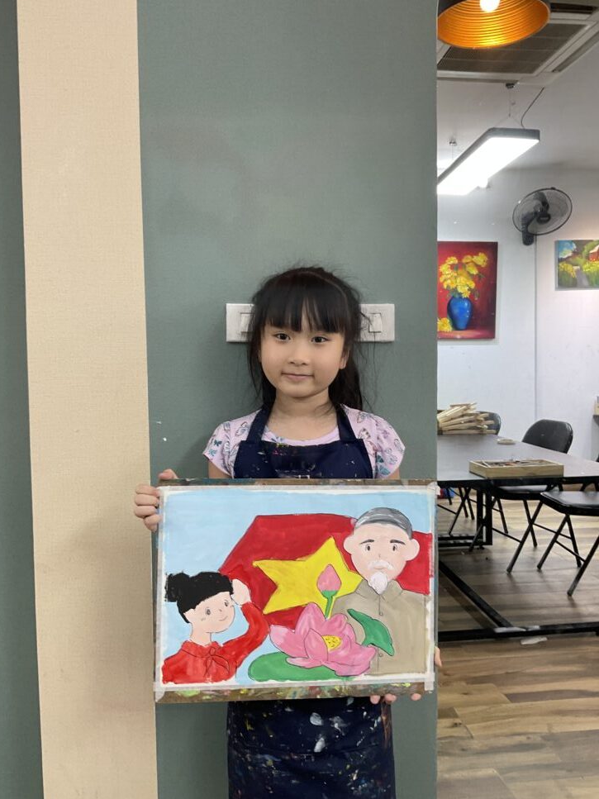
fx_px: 692
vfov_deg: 60.0
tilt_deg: -4.4
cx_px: 301
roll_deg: -0.5
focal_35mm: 30
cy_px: 400
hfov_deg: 46.8
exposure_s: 1/50
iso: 50
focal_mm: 3
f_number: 1.8
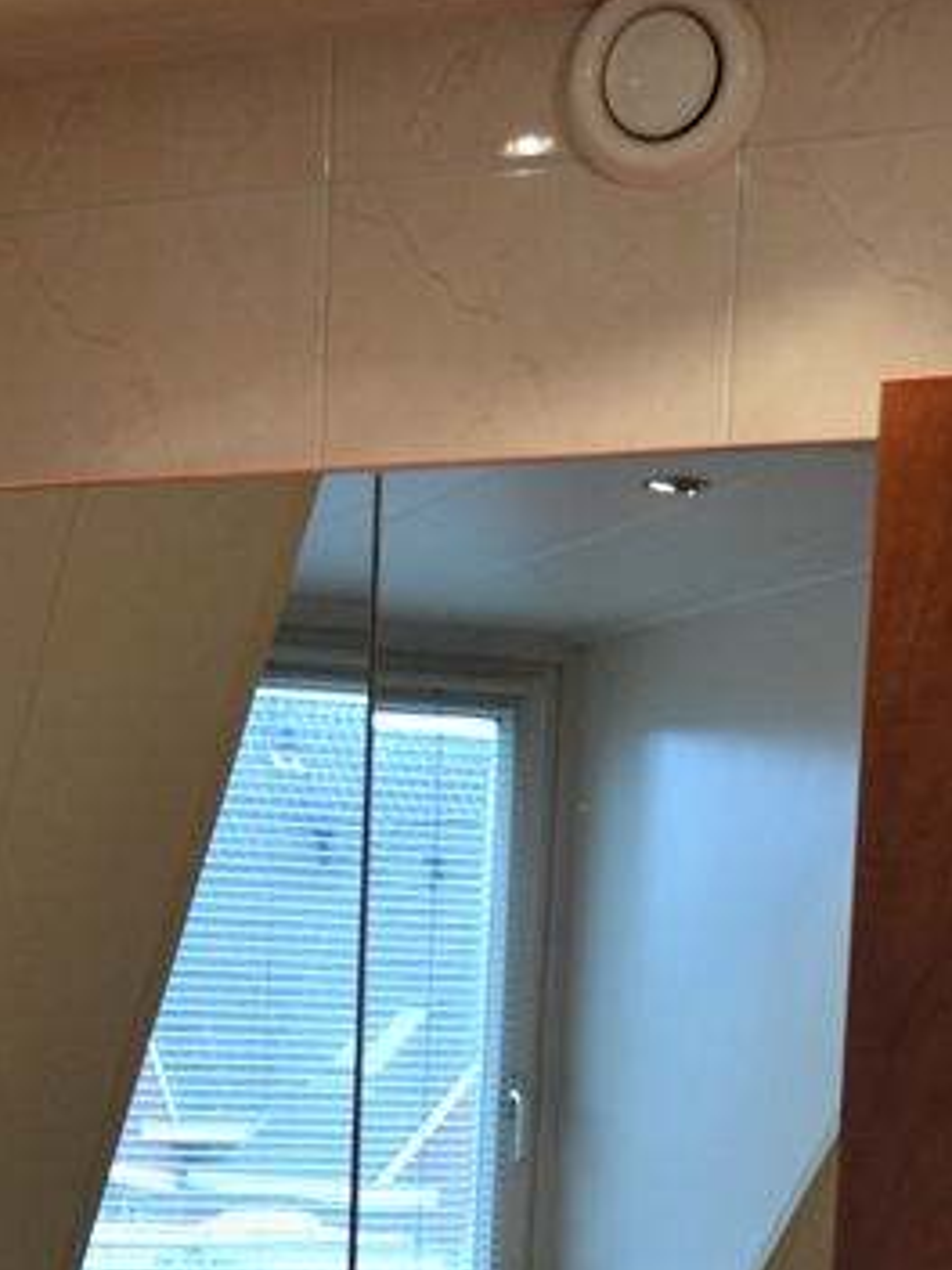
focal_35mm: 85
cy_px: 1595
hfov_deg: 17.3
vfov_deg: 21.1
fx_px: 3117
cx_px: 216
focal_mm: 18
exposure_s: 1/30
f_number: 4.5
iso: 800
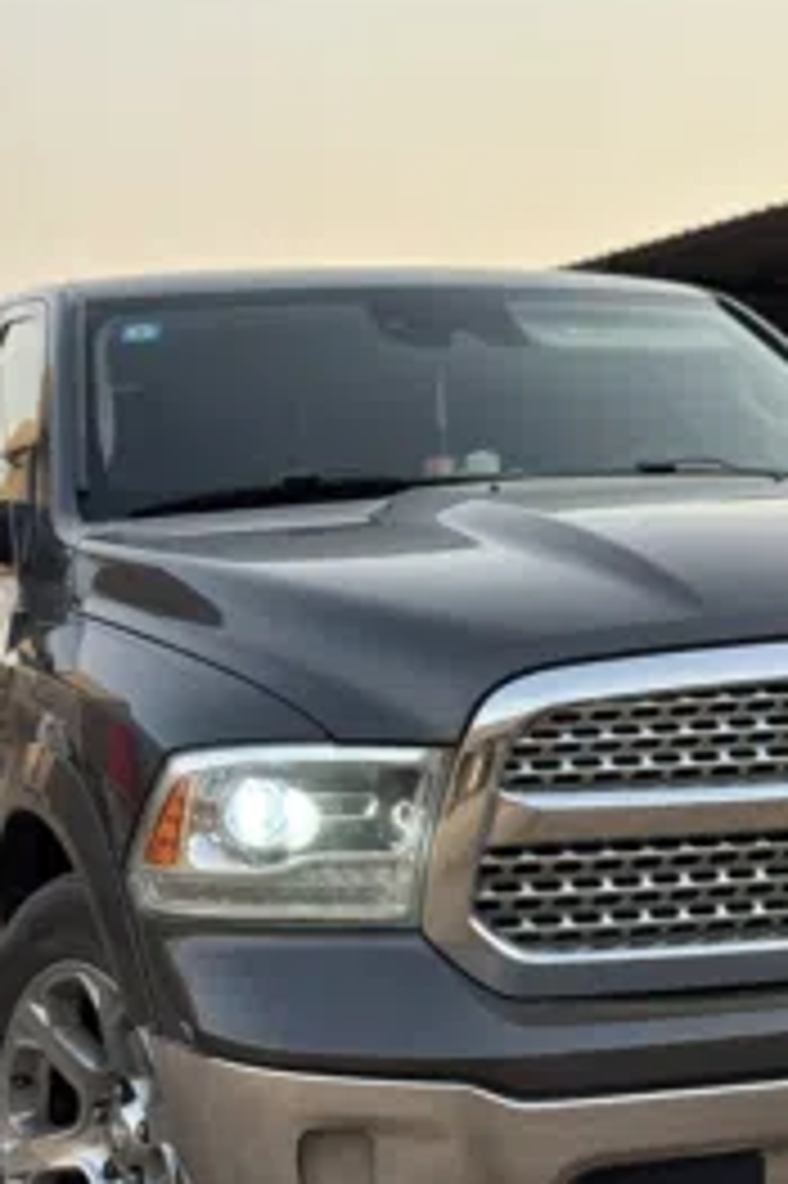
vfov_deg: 26.6
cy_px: 689
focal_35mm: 76
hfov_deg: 17.8
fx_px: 2498
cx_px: 567
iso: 64
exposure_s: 1/802
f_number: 1.78
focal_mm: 6.76
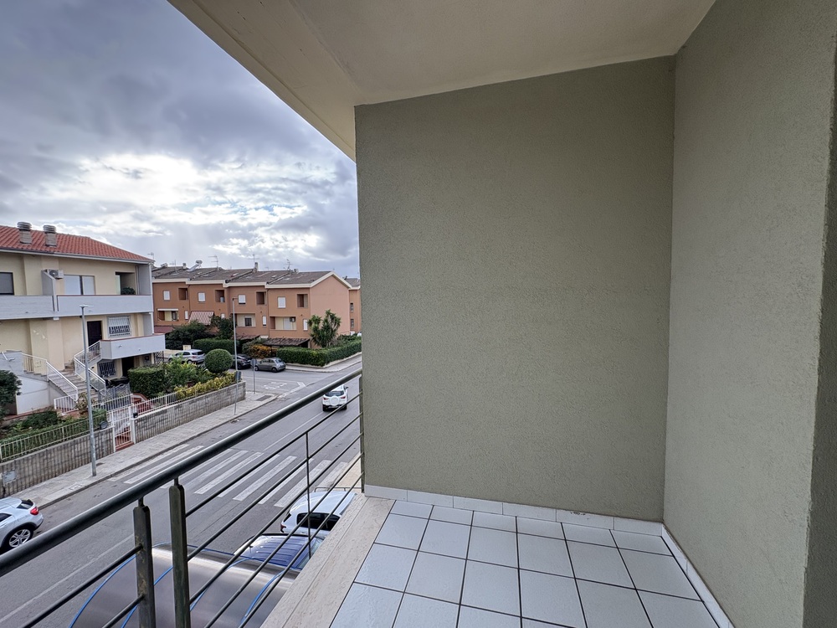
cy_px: 314
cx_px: 418
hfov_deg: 102.1
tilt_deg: -2.7
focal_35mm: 14
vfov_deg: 85.7
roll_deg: +2.3
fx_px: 339
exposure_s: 1/316
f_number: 2.2
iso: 64
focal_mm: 2.22
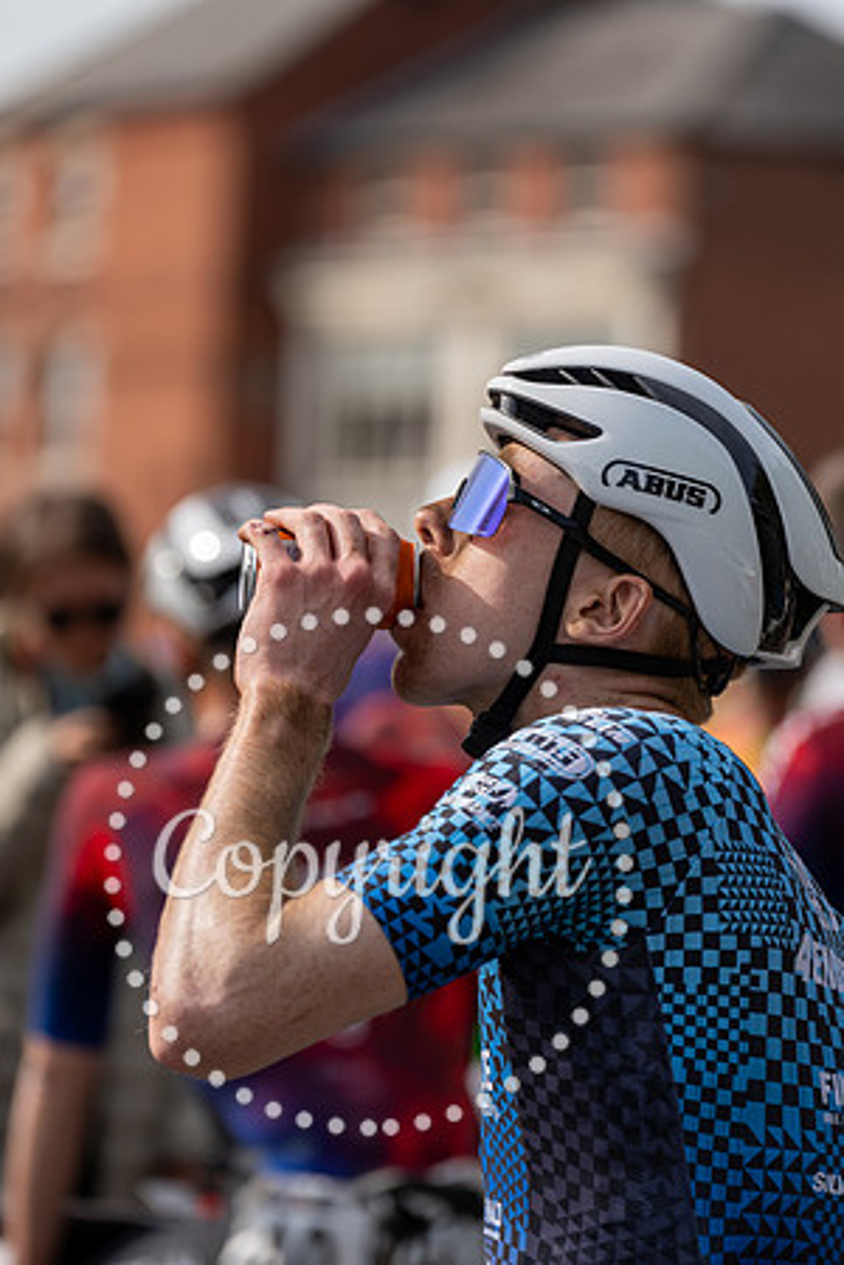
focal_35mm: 200
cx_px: 422
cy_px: 632
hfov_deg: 6.9
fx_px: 7033
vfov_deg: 10.3
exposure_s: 1/1000
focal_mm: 200
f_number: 4
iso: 125
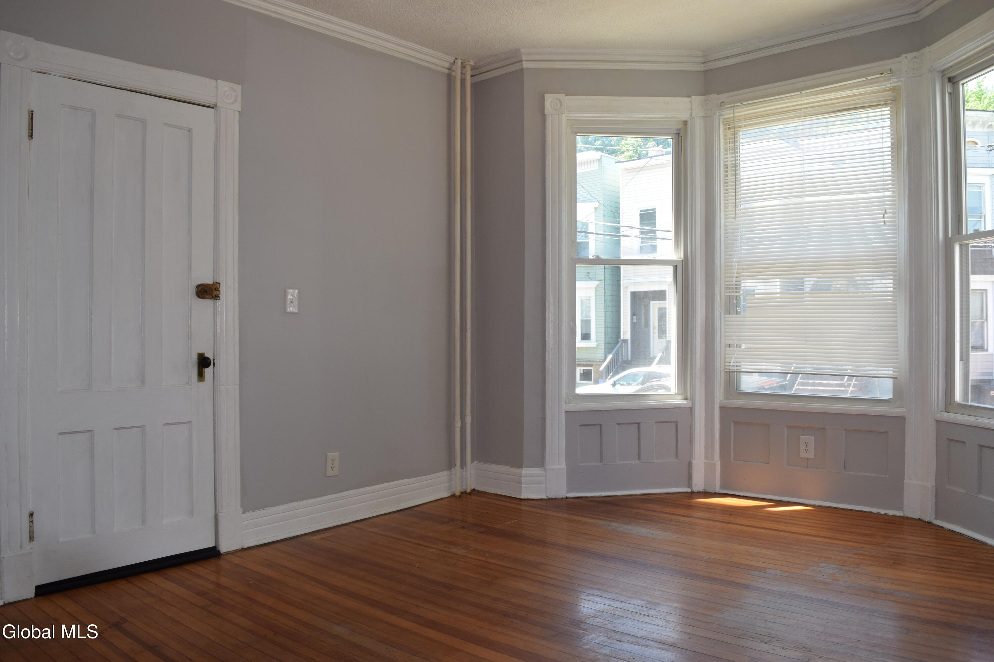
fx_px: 745
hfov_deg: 67.4
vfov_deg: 47.9
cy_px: 331
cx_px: 497
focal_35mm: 27
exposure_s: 1/125
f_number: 5.6
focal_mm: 18
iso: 400
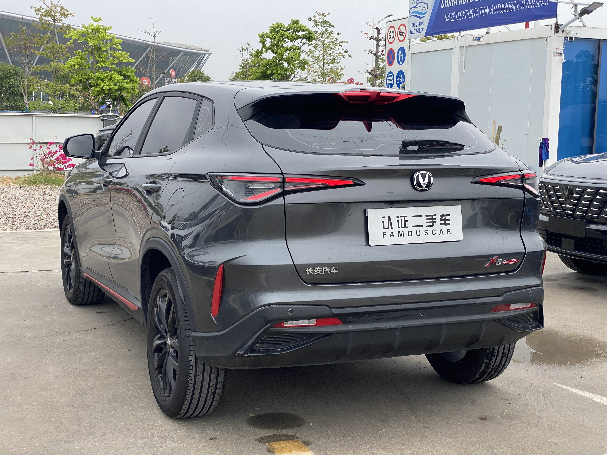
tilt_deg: -7.0
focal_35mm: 52
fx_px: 912
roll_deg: -0.9
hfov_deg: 36.8
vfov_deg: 28.0
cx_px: 304
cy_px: 228
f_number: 2
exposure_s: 1/685
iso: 20
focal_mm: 6
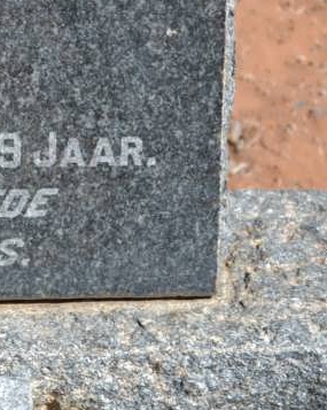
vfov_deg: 7.4
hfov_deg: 5.9
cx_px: -78
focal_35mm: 261
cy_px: 193
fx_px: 3156
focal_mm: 55
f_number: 5.6
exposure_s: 1/125
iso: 180
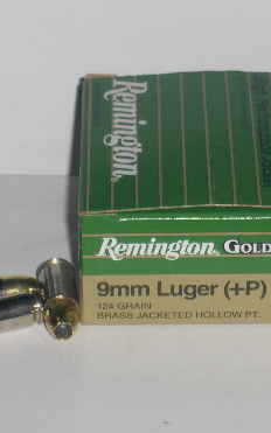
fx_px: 1772
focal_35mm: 150
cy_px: 218
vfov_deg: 13.9
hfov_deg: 8.7
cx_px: 180
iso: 100
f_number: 5
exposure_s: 1/125
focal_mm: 22.5
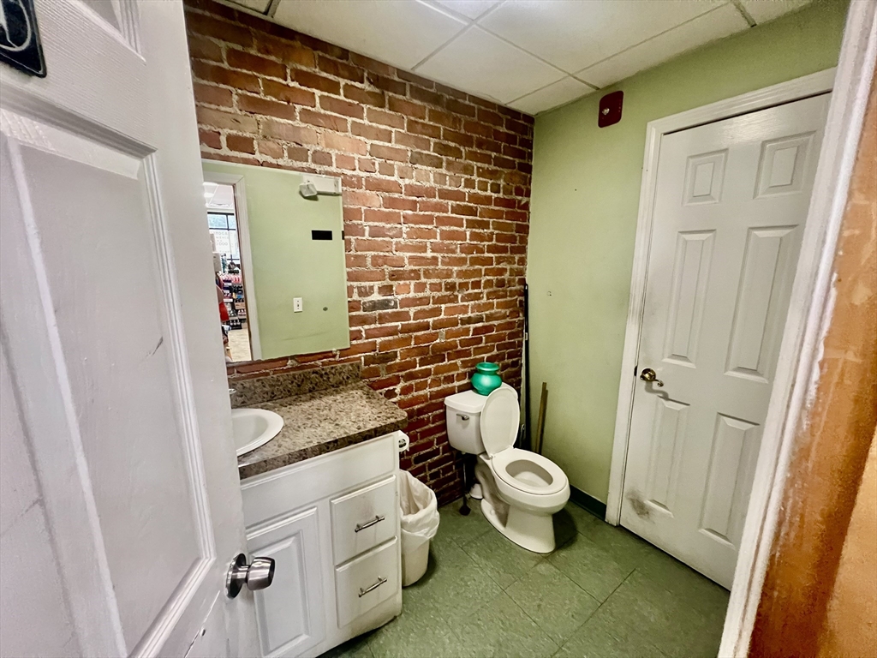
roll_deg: -1.0
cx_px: 438
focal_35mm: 13
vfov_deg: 89.9
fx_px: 329
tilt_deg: -11.7
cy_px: 329
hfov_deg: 106.2
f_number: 1.8
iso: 800
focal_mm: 1.57
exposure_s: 1/60
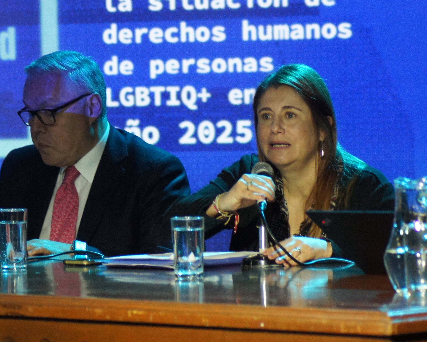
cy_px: 76
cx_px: 4
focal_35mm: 261
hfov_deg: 7.4
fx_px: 3298
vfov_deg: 5.9
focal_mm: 90
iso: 1600
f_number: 2.8
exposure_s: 1/100
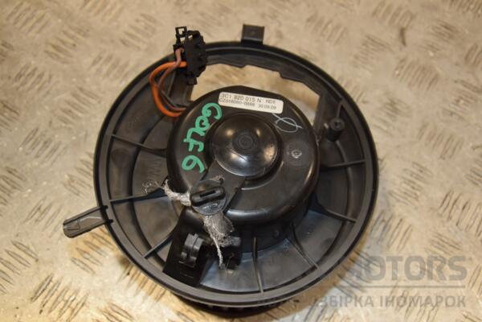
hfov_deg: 38.9
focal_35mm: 51
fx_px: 683
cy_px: 161
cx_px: 241
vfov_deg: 26.5
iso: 800
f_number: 6.3
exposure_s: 1/200
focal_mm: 34
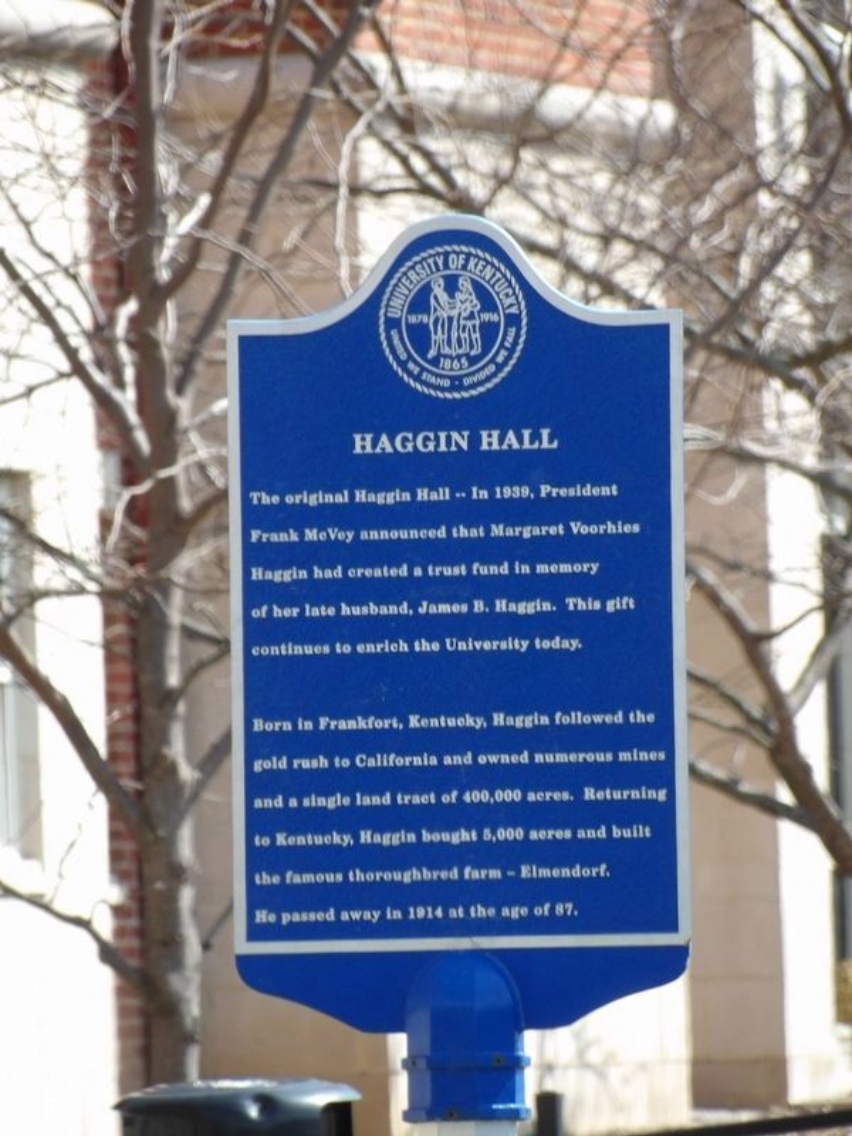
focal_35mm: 604
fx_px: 19822
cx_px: 426
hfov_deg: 2.5
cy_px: 568
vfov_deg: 3.3
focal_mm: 108.3
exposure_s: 1/230
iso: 100
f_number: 4.2
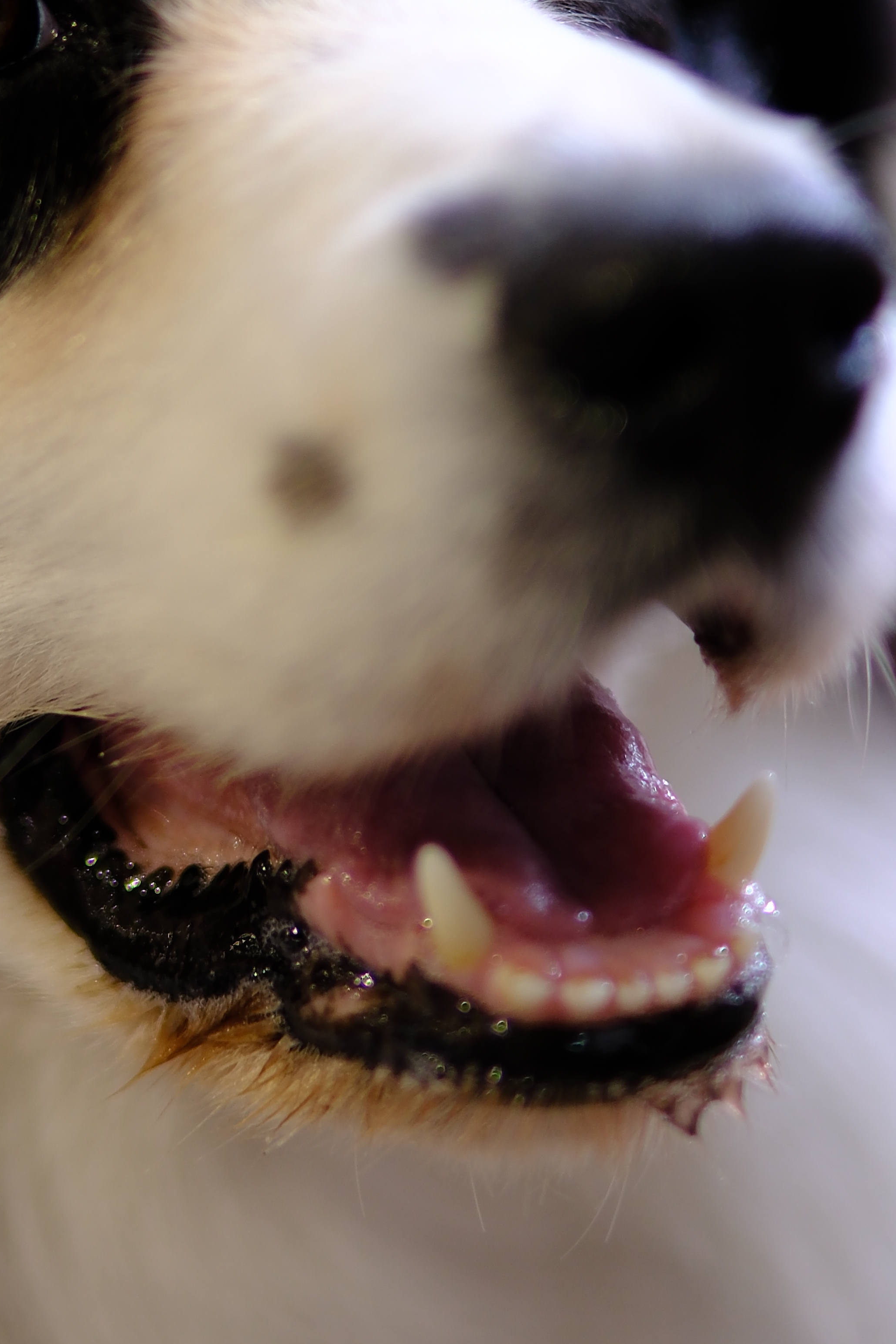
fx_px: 7019
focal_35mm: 188
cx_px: 59
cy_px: 356
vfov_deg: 10.9
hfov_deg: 7.3
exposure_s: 1/150
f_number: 1
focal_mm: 50
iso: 125
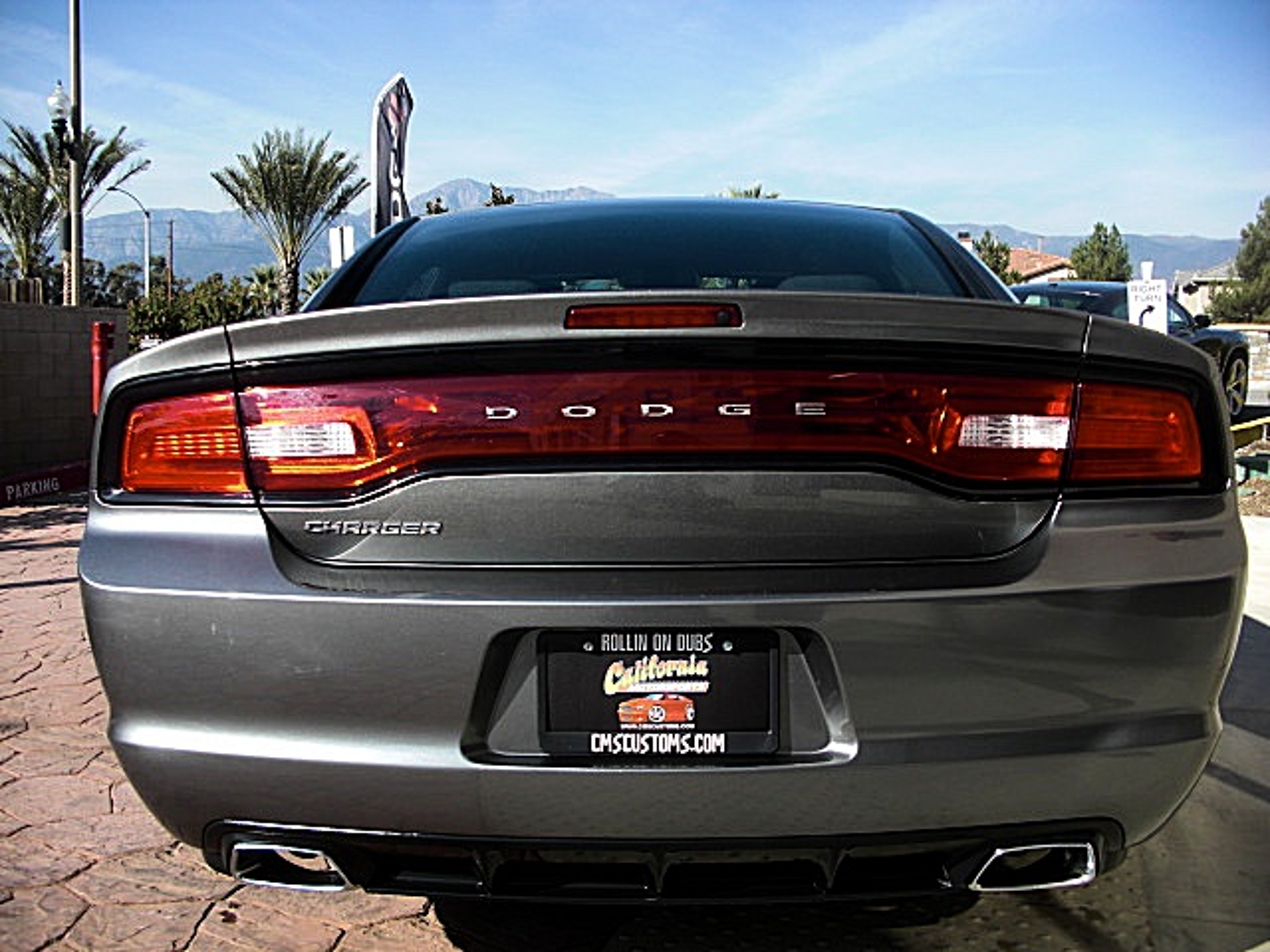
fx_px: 1321
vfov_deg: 39.7
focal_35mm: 36
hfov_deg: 51.4
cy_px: 476
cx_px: 635
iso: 50
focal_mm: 6.3
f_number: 2.8
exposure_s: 1/640
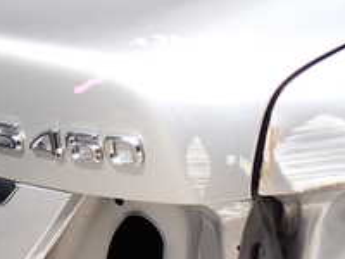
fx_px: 957
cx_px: 122
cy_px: -57
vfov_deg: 14.9
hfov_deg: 20.4
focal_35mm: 96
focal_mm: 5.79
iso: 100
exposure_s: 1/640
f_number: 3.2
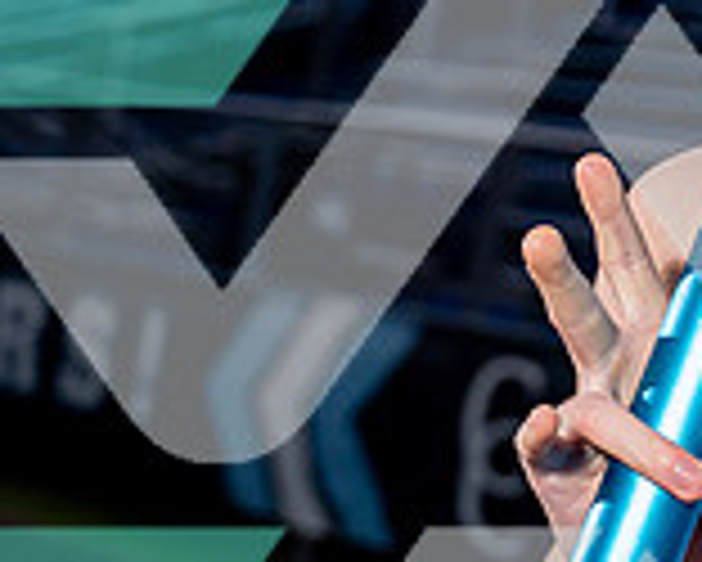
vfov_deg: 9.8
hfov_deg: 11.8
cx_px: 976
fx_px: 3264
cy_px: 223
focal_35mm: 157
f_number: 4
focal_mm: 45
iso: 100
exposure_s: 1/250
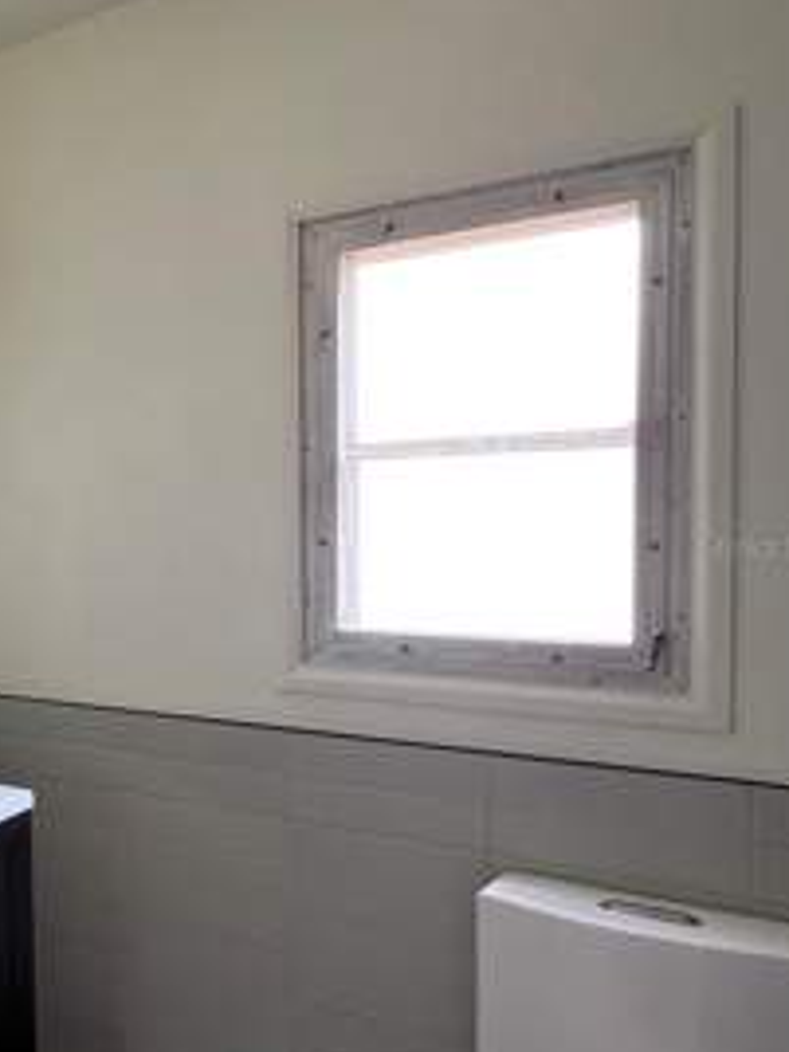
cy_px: 546
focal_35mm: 31
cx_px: -94
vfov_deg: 58.3
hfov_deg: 37.4
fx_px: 942
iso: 160
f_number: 1.8
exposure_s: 1/99
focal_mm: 1.57
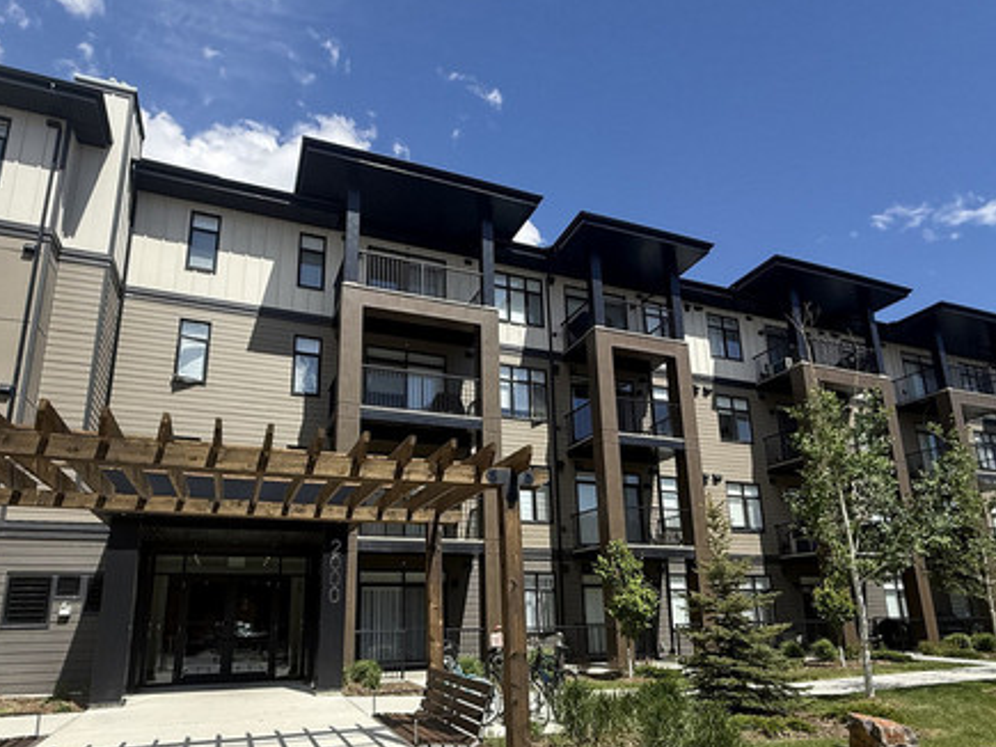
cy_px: 465
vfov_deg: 60.3
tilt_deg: +14.1
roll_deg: +0.8
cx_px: 477
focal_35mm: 22
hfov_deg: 76.4
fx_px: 633
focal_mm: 2.22
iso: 64
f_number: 2.2
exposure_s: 1/1339
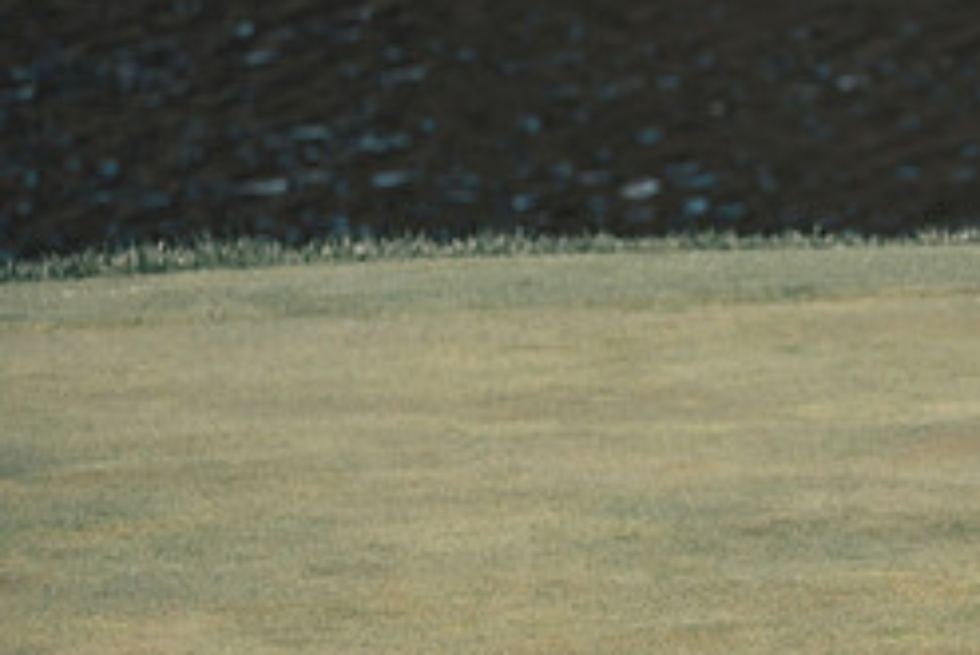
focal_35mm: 721
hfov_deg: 2.9
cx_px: 1127
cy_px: 455
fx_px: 19638
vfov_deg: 1.9
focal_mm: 296
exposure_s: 1/2500
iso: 640
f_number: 6.3
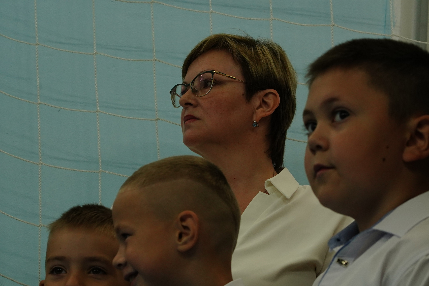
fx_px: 1513
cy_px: 143
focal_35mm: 127
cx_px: 214
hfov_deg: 16.1
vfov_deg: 10.8
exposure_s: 1/80
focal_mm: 85
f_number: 9
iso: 1600
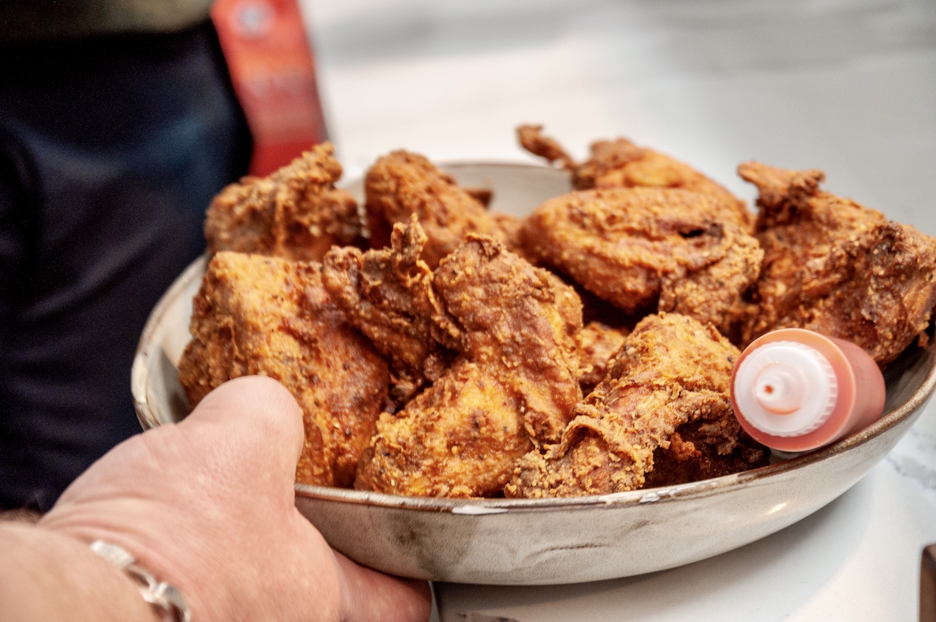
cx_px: 468
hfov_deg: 23.4
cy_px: 311
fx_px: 2259
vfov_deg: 15.7
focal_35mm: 87
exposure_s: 1/60
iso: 450
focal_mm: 58
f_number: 4.8
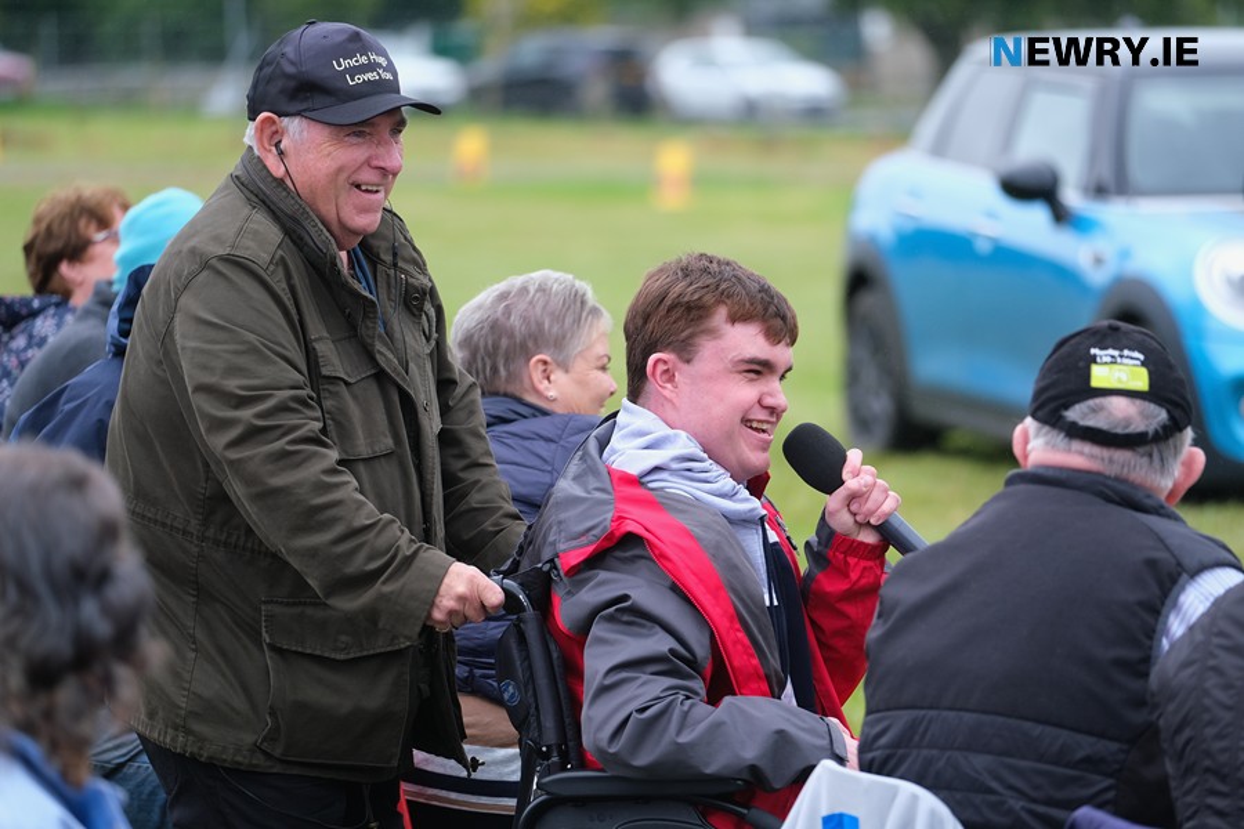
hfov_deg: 9.8
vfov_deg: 6.5
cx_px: 622
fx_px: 7256
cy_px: 414
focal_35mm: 210
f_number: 2.8
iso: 400
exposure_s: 1/640
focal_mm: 140
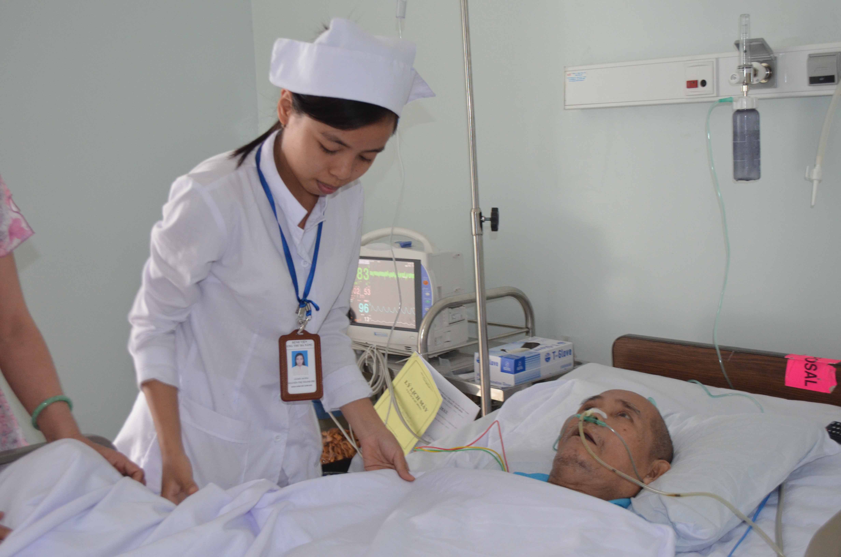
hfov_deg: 41.2
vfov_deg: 28.0
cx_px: 420
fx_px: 1119
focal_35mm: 48
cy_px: 278
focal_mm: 32
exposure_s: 1/60
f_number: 4.8
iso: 1250
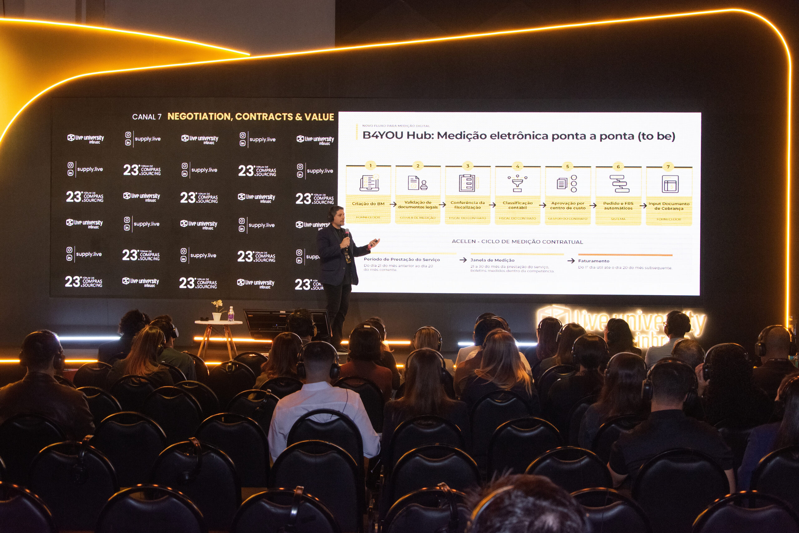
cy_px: 266
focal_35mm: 48
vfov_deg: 28.1
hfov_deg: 41.1
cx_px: 400
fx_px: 1065
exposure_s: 1/100
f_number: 5.6
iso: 2500
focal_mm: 32
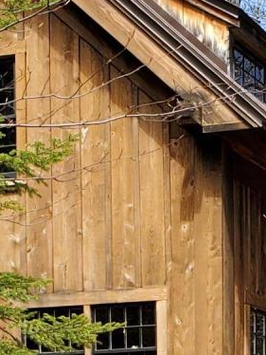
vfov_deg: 13.6
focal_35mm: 139
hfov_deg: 10.6
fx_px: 1423
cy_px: 490
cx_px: 242
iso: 50
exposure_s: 1/579
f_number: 2.4
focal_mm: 4.3
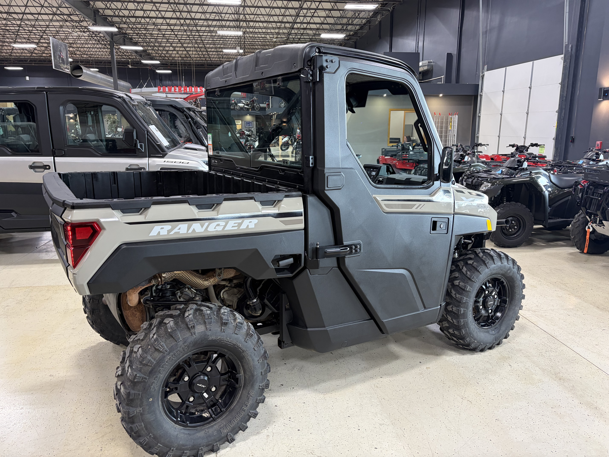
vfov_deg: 53.1
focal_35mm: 26
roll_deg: +1.2
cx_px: 304
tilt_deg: -12.0
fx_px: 457
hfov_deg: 67.3
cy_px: 228
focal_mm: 5.96
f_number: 1.6
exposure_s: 1/60
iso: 160
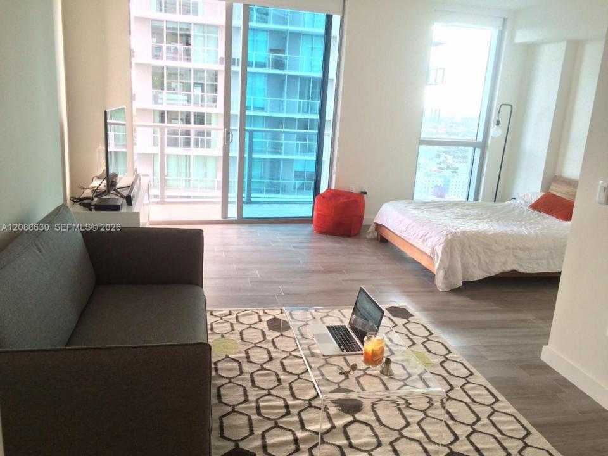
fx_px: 509
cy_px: 228
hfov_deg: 61.7
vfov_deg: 48.2
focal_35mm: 29
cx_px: 304
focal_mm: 4.15
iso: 64
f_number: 2.2
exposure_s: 1/30
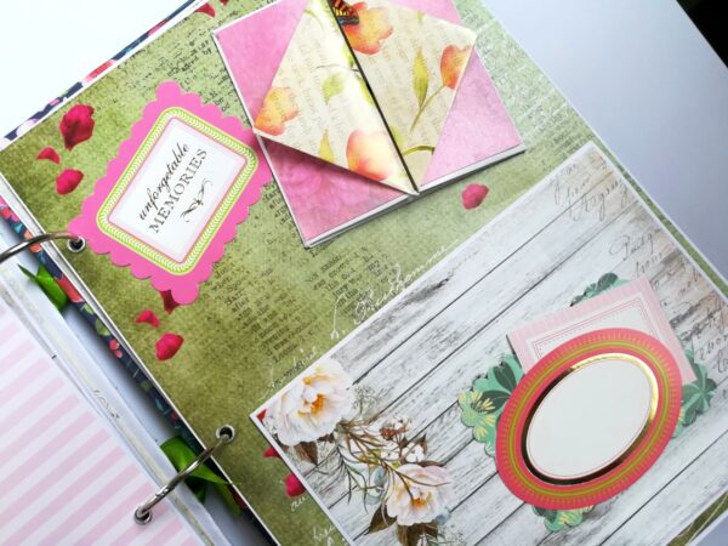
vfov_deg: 53.1
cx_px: 364
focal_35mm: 26
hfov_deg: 67.3
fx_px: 547
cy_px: 273
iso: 64
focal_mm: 3.83
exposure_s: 1/100
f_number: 2.2
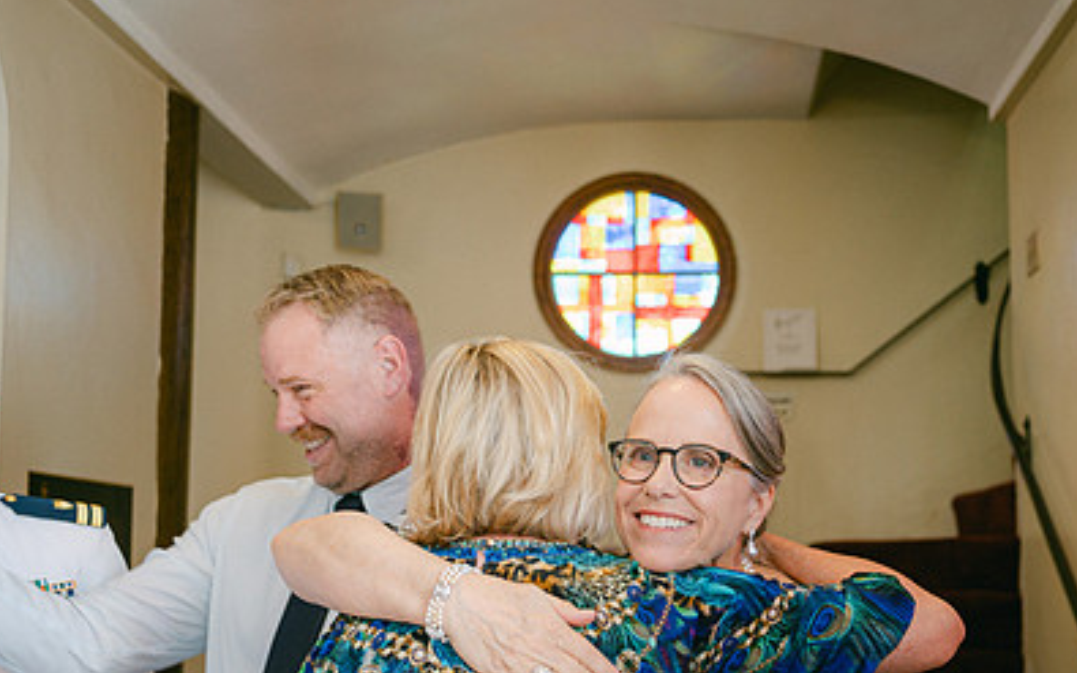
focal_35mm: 42
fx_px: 1233
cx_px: 663
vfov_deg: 30.2
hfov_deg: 46.8
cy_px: 482
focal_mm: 28
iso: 450
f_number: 2.8
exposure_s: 1/125
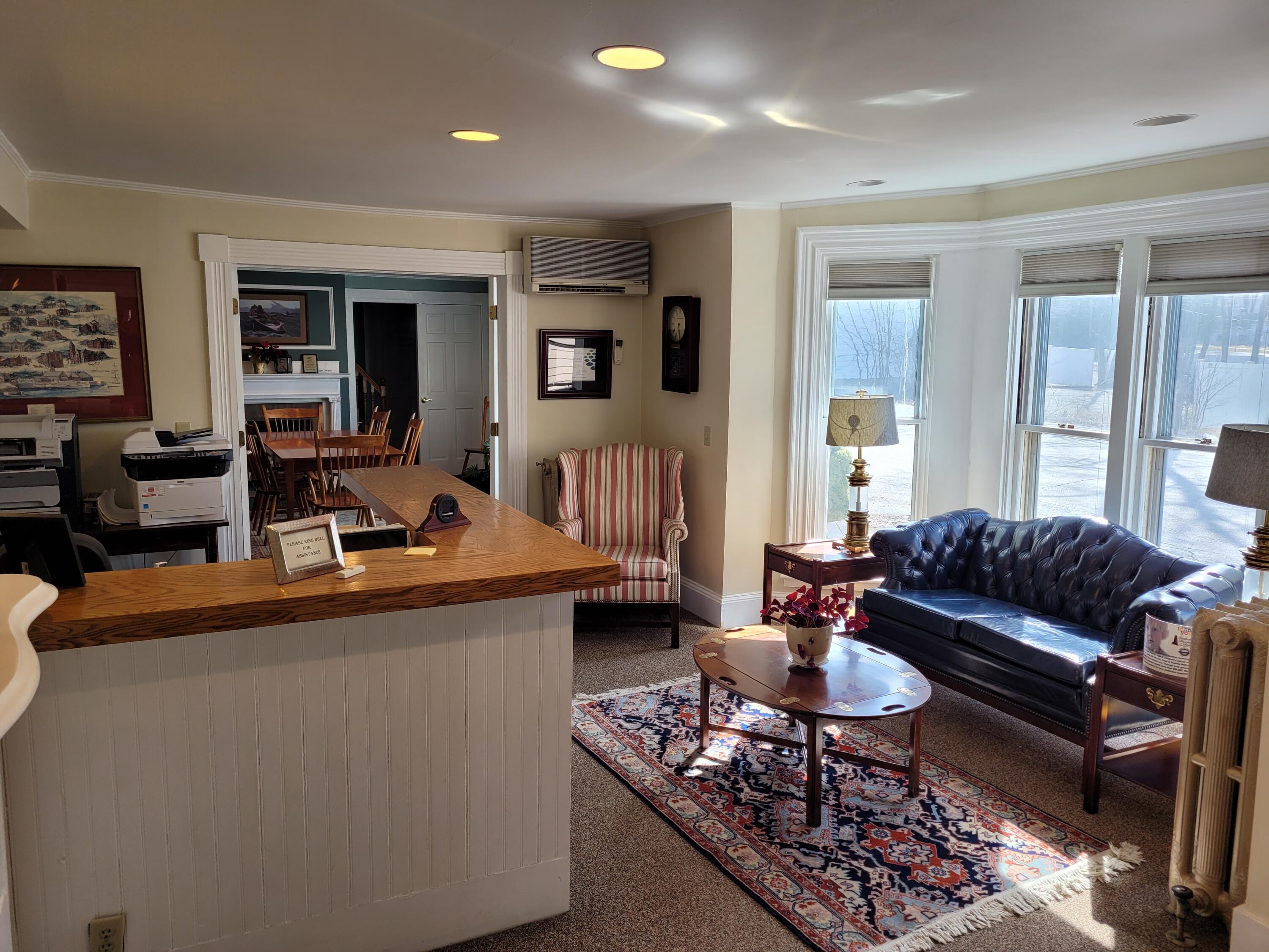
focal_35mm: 26
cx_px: 634
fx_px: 953
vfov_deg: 53.1
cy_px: 476
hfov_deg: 67.3
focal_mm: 5.4
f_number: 1.8
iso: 40
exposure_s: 1/124
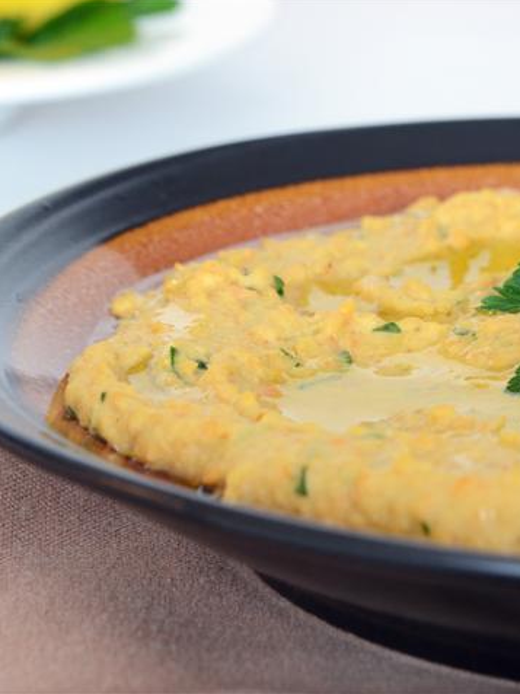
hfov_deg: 9.9
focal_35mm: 149
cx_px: 422
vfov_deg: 13.3
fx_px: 2984
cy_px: 346
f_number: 9
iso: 800
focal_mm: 68
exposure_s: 1/6
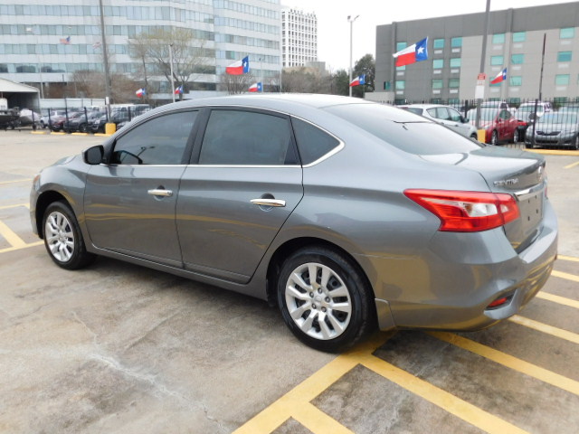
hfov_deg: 60.0
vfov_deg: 46.8
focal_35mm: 30
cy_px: 217
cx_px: 290
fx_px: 502
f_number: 3.2
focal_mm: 5.3
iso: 125
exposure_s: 1/160
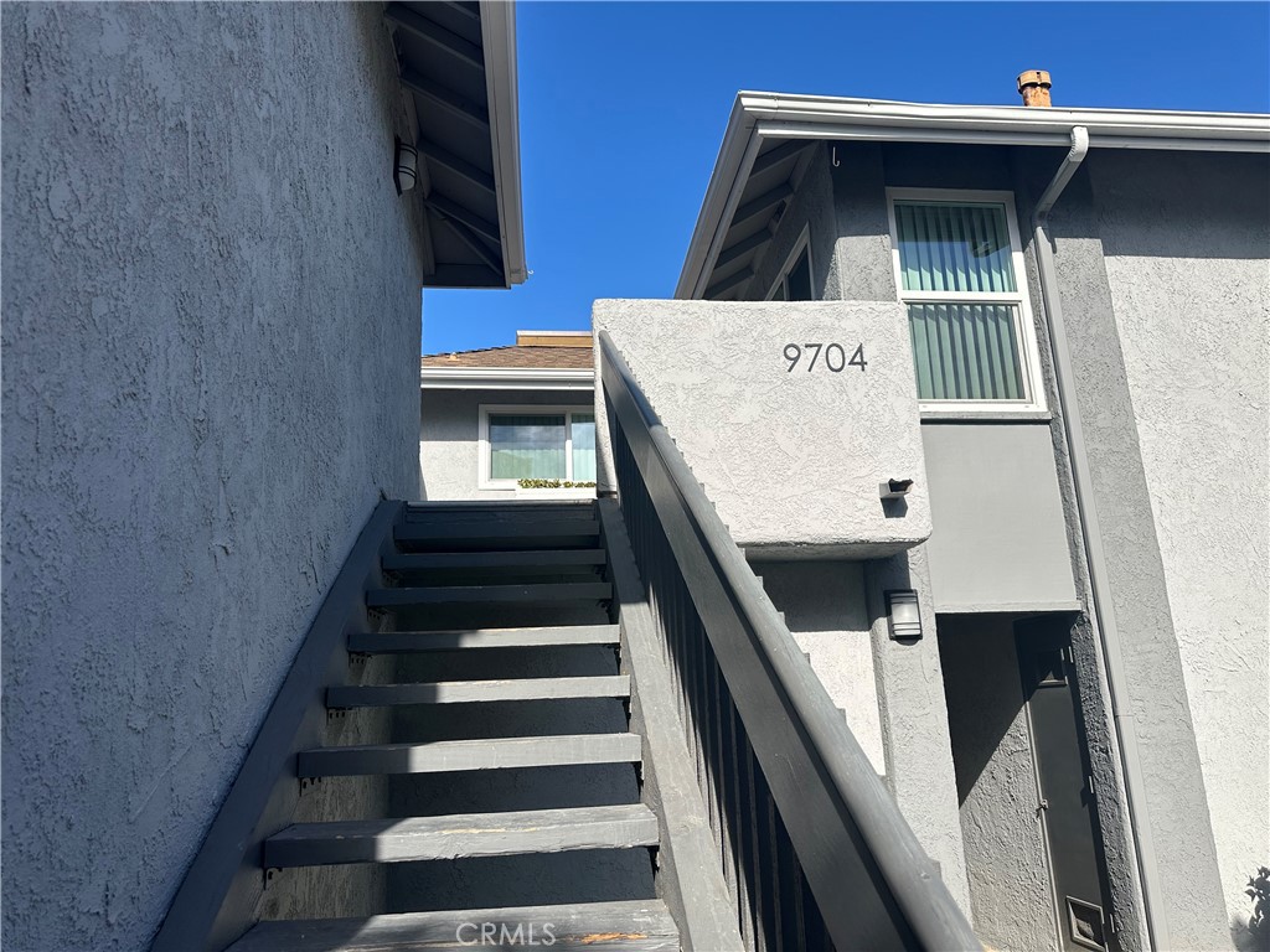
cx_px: 635
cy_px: 476
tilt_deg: +13.4
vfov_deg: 56.8
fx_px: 881
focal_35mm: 24
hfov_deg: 71.6
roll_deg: +2.6
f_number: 1.78
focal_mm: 6.86
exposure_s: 1/3597
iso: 80
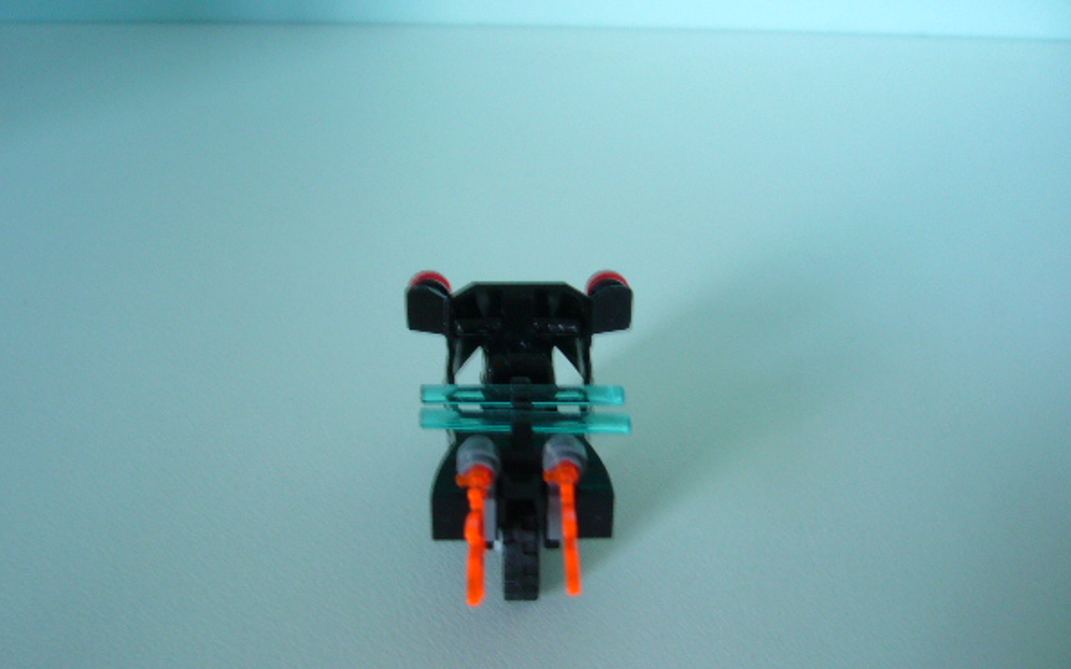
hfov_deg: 49.3
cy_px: 408
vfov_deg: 31.9
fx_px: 1167
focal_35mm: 40
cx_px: 523
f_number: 2.8
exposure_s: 1/13
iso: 100
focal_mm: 5.8
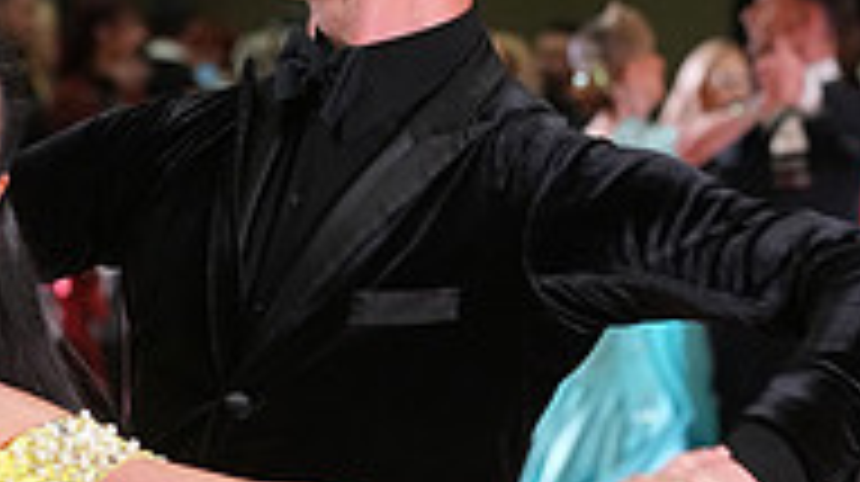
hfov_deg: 5.8
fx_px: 8406
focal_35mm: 369
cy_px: 757
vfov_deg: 3.3
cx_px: 97
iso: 3200
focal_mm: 116
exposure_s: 1/200
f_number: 5.6
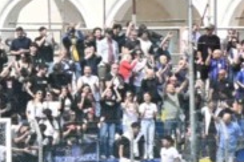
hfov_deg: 2.8
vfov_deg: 1.9
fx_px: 4981
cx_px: -355
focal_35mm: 735
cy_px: 63
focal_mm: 105
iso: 1600
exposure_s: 1/1600
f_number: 10
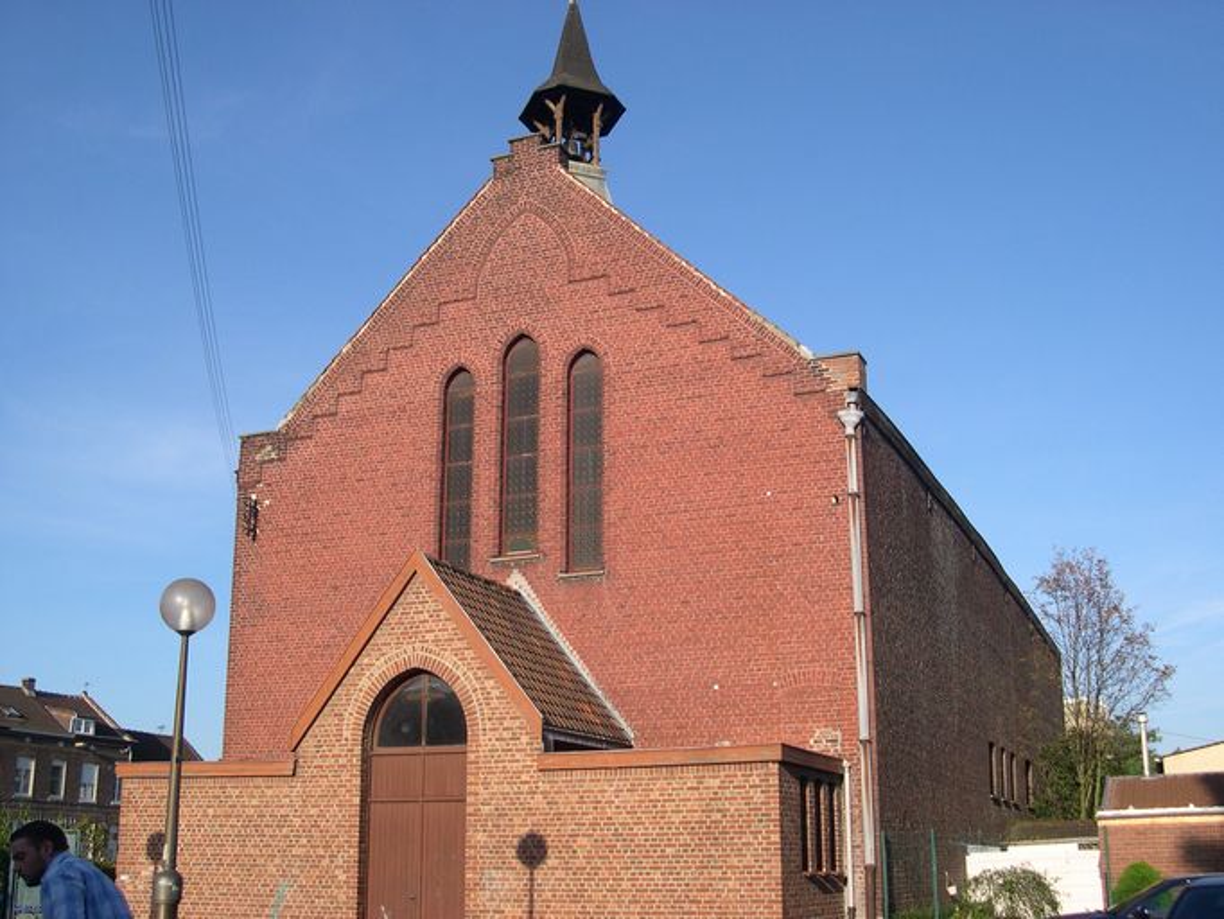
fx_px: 1344
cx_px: 612
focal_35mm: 38
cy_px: 460
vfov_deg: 37.7
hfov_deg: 49.0
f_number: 7.6
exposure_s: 1/145
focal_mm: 8
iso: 100
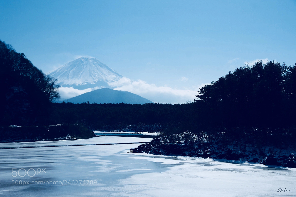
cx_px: 148
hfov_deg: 42.8
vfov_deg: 29.2
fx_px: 378
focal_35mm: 46
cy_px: 98
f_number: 7.1
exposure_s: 1/1600
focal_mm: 31
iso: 100
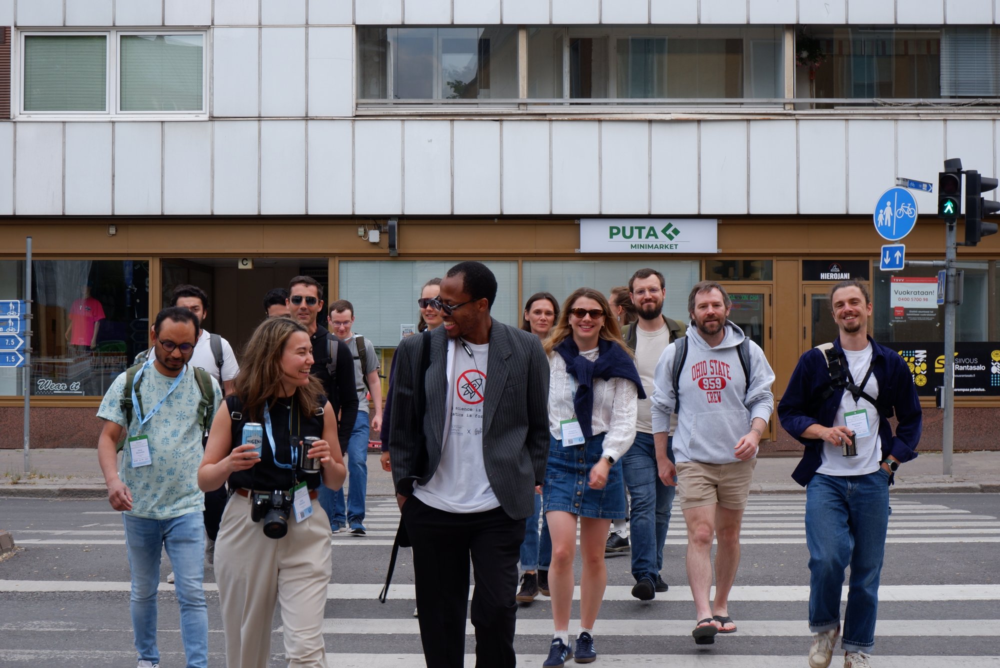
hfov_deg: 30.5
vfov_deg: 20.6
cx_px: 500
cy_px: 334
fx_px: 1834
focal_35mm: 66
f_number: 10
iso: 250
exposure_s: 1/125
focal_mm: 44.5
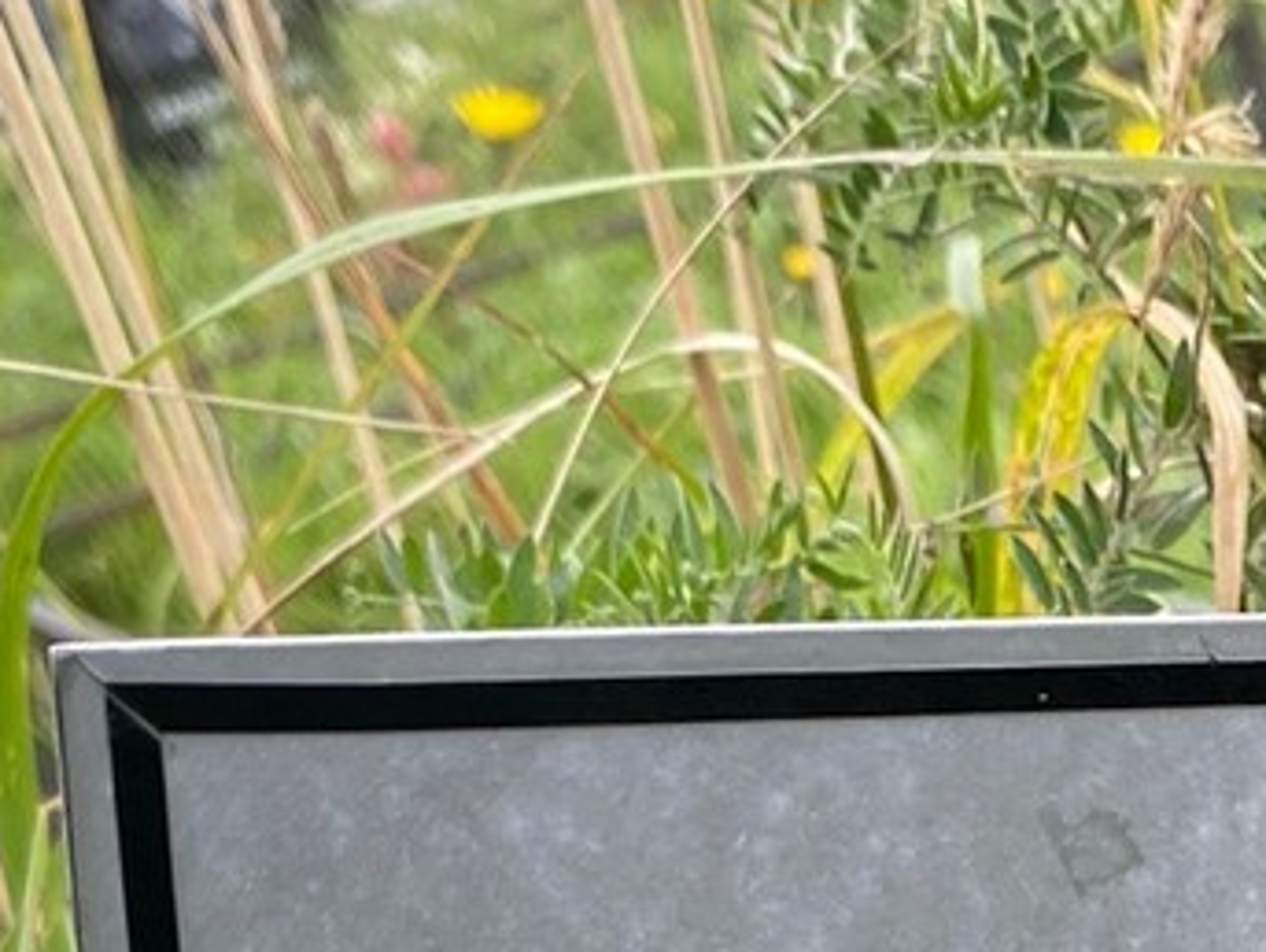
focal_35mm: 109
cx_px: 1624
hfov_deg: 17.0
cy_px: 1742
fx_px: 3991
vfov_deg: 12.4
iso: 32
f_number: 1.8
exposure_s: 1/404
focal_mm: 4.25
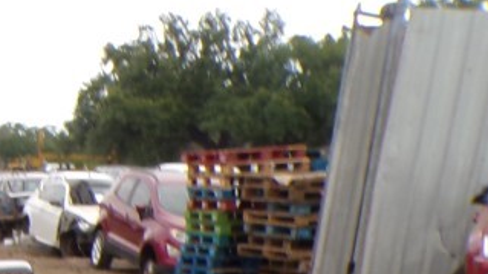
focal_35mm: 105
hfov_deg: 16.6
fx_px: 1358
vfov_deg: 10.6
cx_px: -418
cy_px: 534
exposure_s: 1/45
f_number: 4.4
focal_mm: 4.3
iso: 100
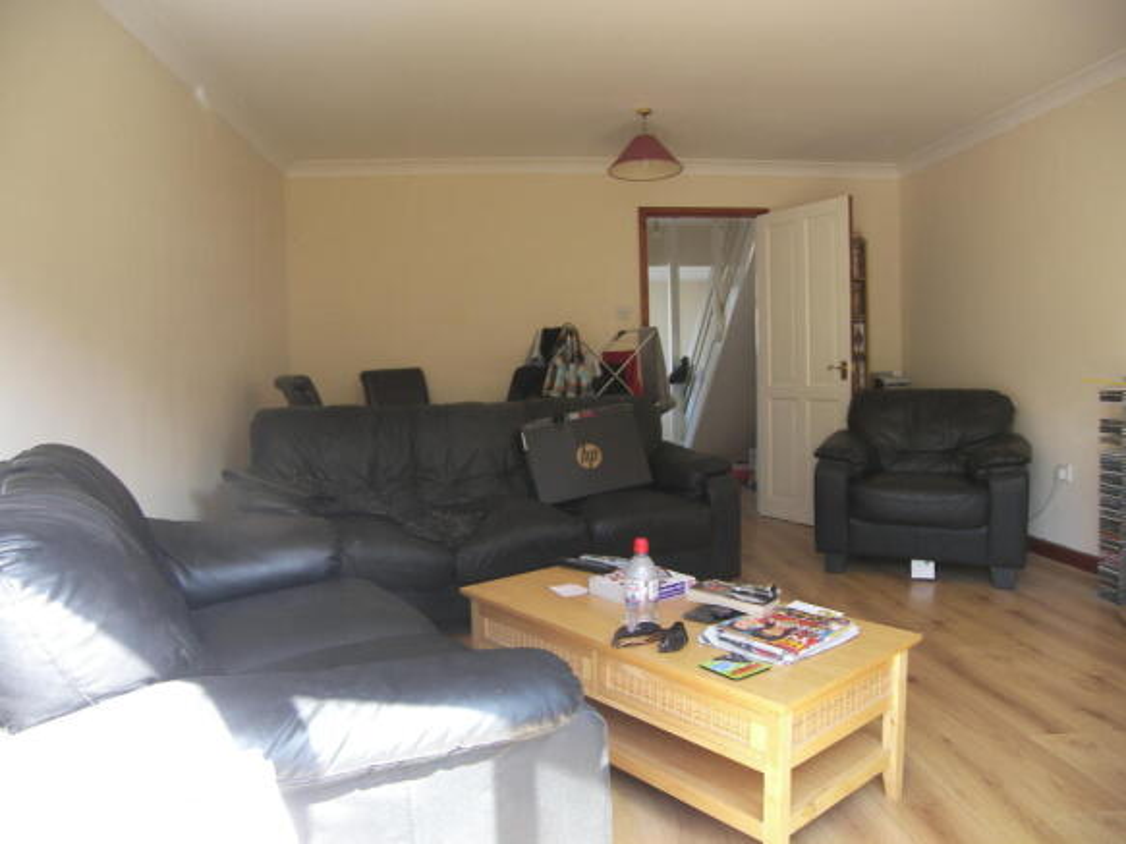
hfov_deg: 71.6
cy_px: 422
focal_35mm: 24
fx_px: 781
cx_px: 563
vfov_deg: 56.8
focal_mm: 5
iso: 80
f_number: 2.8
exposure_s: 1/30
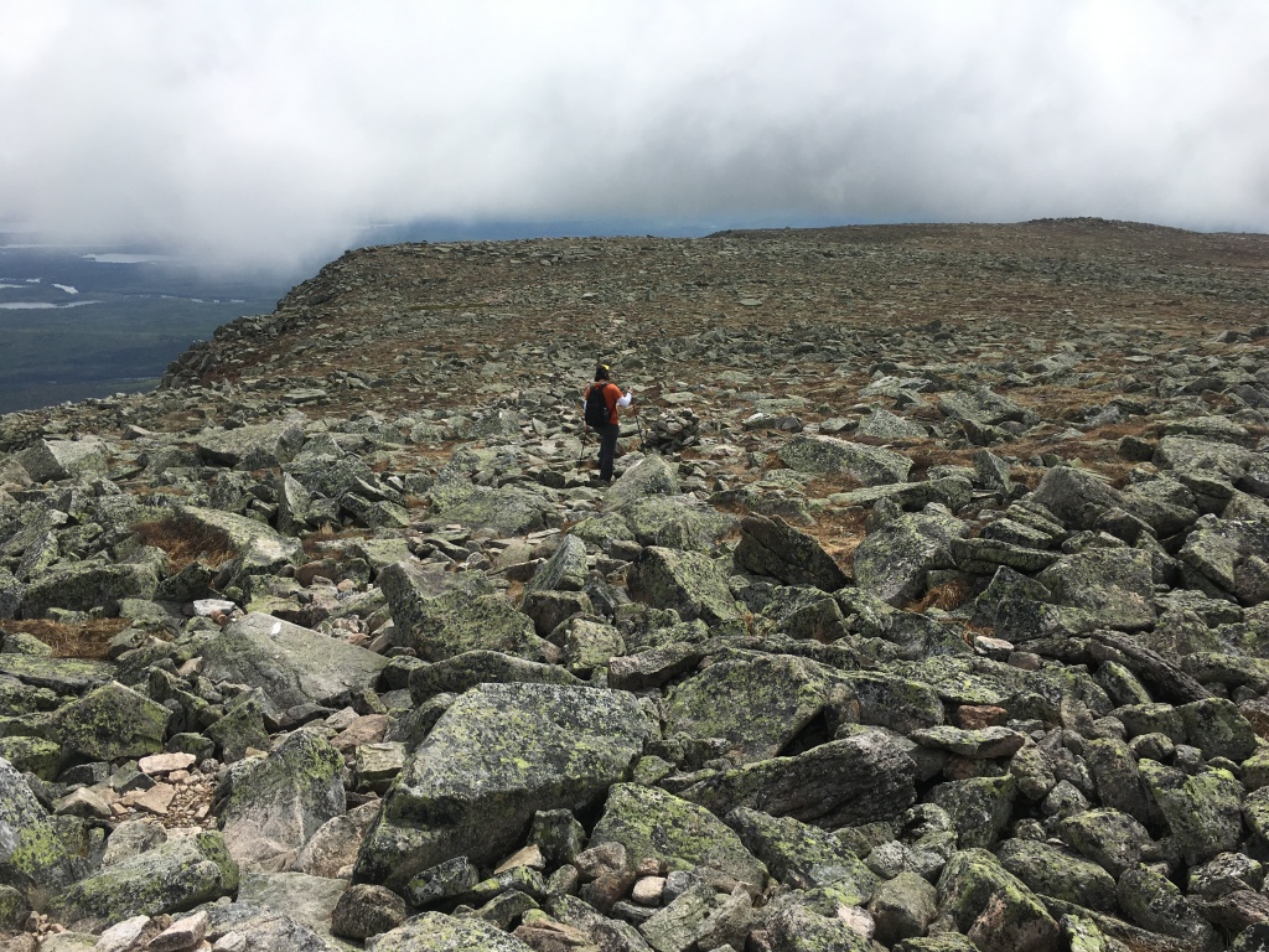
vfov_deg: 48.2
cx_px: 634
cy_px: 476
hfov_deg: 61.7
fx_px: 1063
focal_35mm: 29
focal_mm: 4.15
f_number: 2.2
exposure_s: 1/2959
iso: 25
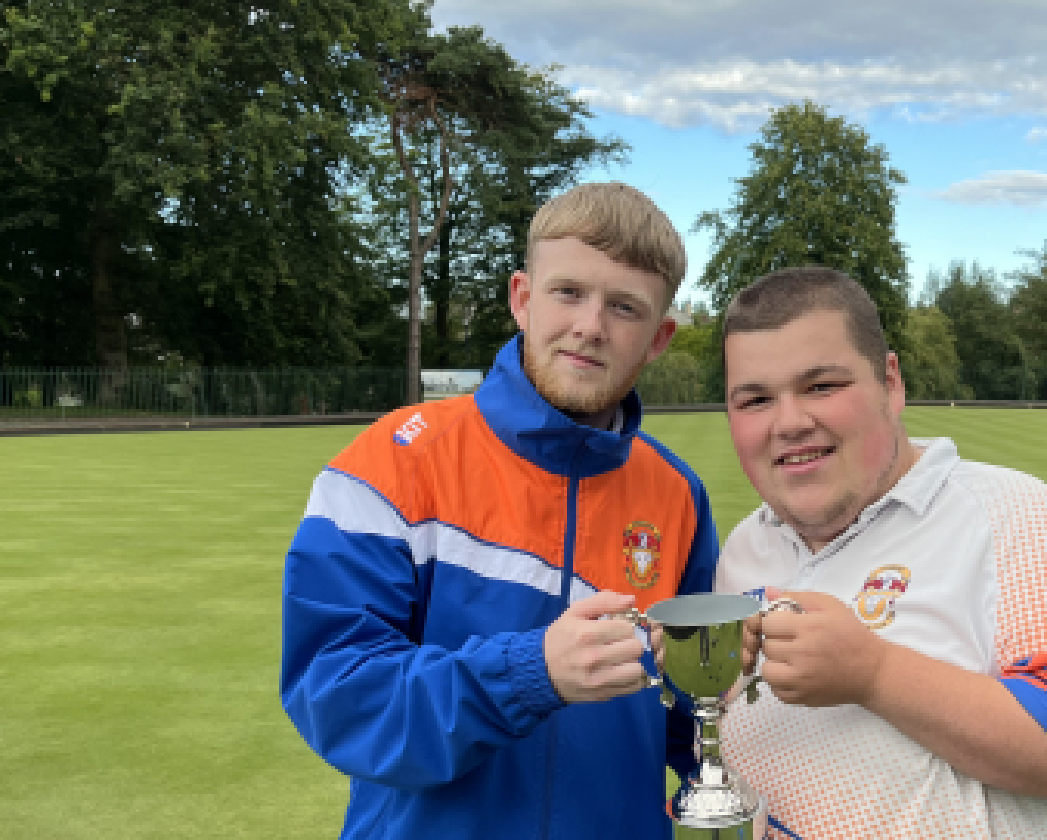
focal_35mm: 40
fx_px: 1241
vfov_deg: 37.2
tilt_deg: -8.1
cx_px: 742
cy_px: 515
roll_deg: -0.8
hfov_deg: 44.7
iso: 50
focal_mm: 5.1
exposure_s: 1/569
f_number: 1.6
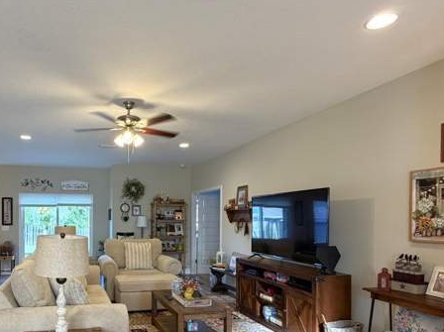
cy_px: 223
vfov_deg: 53.6
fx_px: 320
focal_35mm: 25
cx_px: 138
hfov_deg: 67.0
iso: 200
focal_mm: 2.22
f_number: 2.2
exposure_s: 1/60
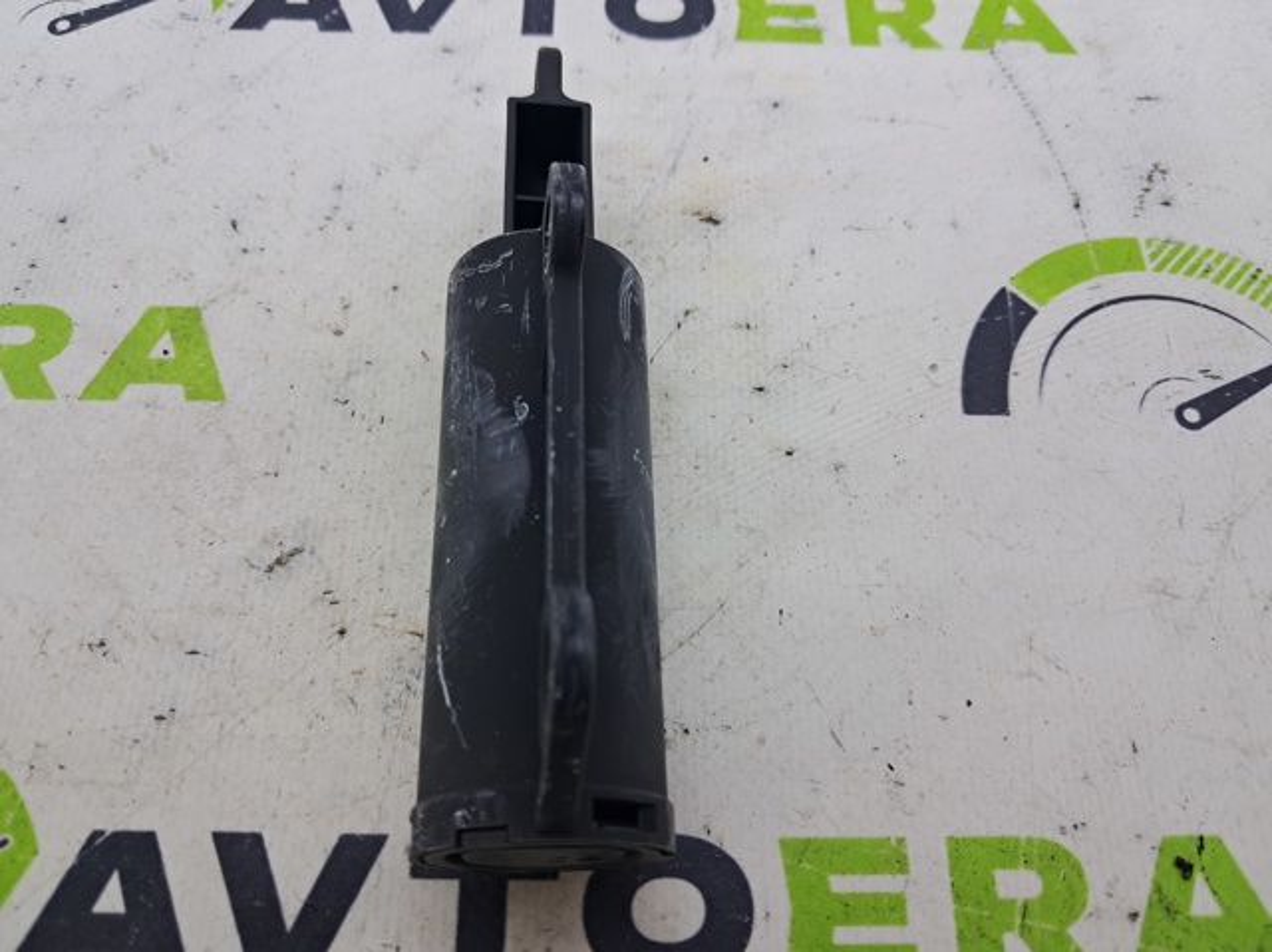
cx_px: 636
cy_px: 476
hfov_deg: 65.4
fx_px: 991
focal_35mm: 27
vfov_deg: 51.3
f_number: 1.8
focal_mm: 4
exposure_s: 1/50
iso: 64
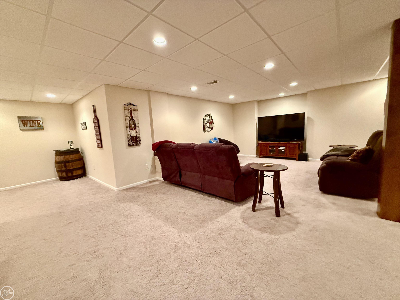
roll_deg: +3.3
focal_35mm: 14
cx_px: 200
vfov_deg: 85.7
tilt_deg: -7.1
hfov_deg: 102.1
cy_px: 150
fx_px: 162
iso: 1000
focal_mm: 2.22
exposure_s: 1/60
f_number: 2.2
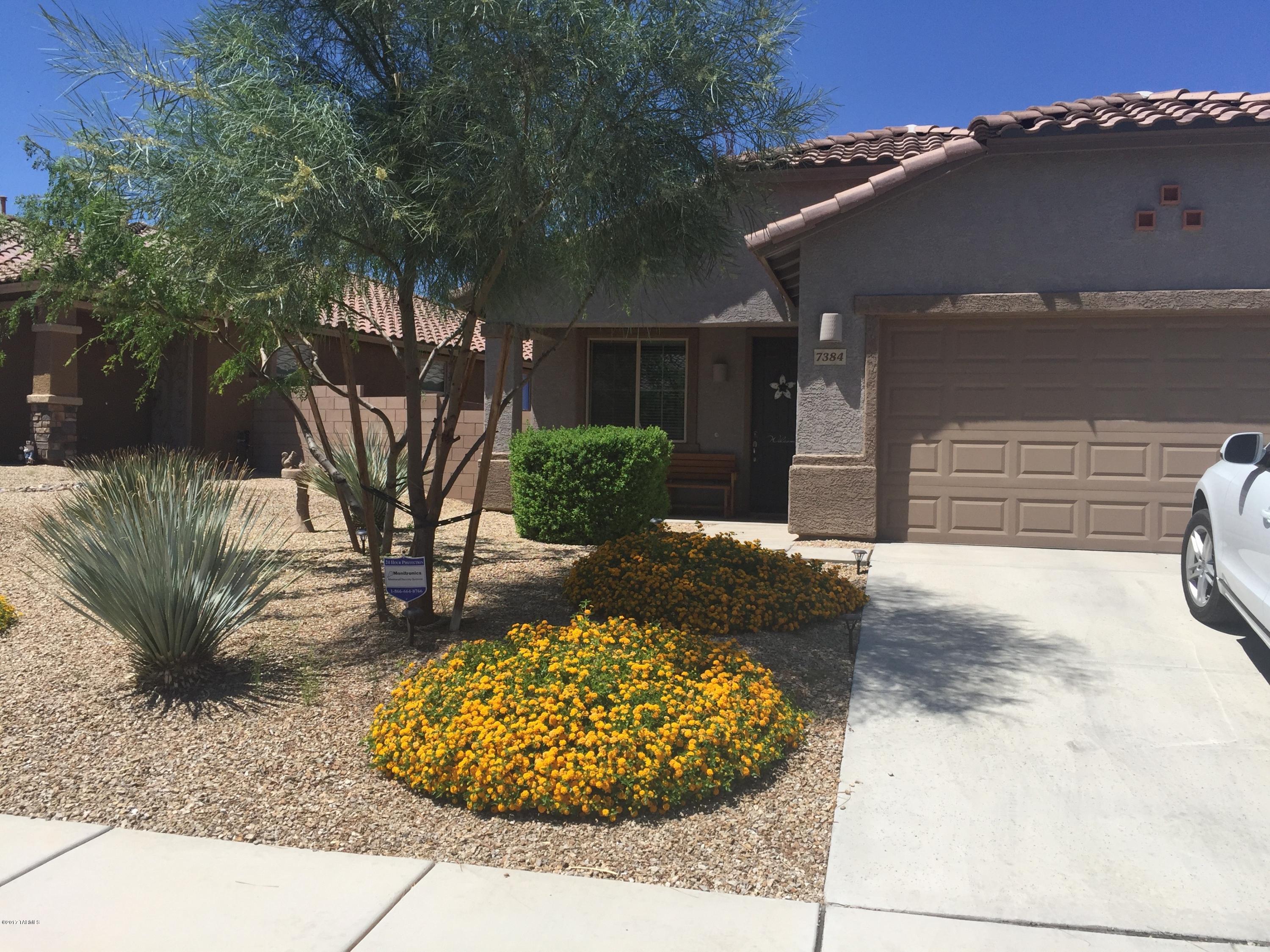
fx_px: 1064
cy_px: 476
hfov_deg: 61.7
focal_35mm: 29
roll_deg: -2.4
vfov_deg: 48.2
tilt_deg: -1.3
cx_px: 635
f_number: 2.2
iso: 32
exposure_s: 1/2639
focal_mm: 4.15
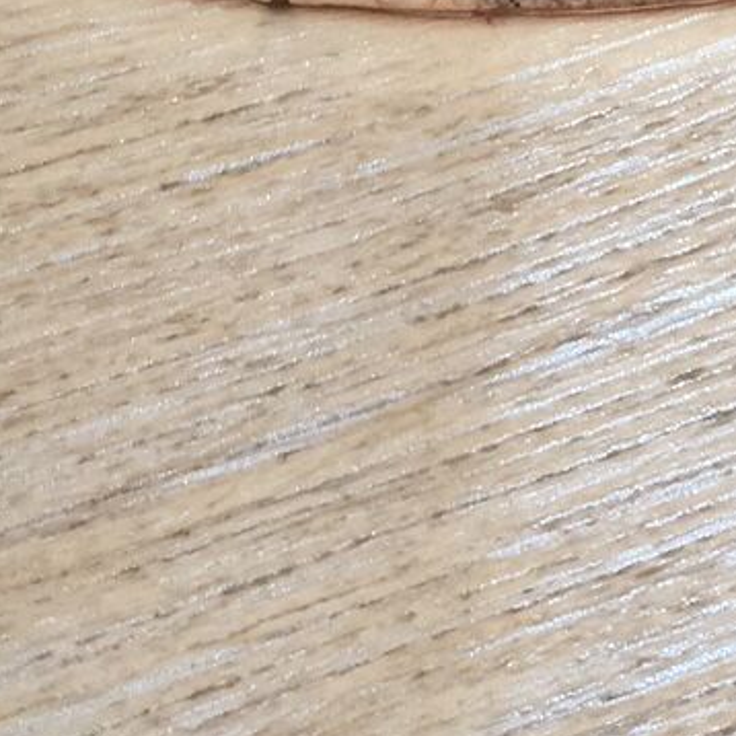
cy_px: 25
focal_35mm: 117
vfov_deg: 14.7
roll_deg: -4.2
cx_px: 495
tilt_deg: +13.9
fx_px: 2814
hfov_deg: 14.9
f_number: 2.2
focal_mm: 4.15
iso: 64
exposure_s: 1/33
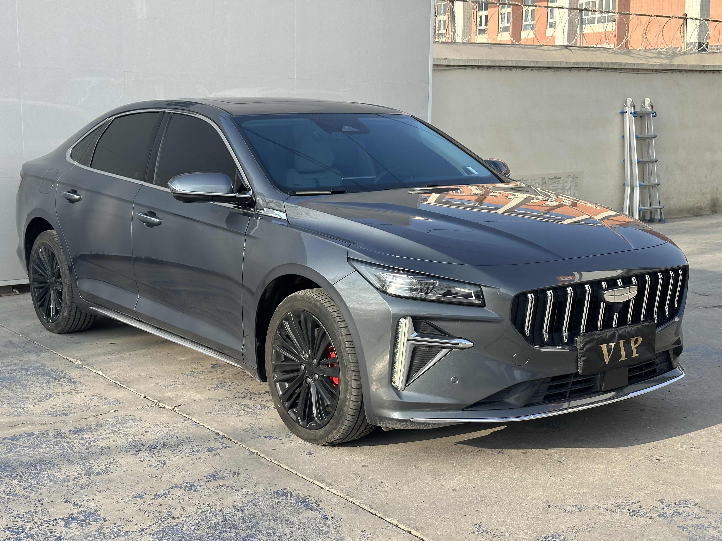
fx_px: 1001
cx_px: 361
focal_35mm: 48
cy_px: 270
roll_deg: +0.3
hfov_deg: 39.7
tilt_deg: -9.4
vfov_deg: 30.3
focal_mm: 6.86
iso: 64
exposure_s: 1/1289
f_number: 1.78
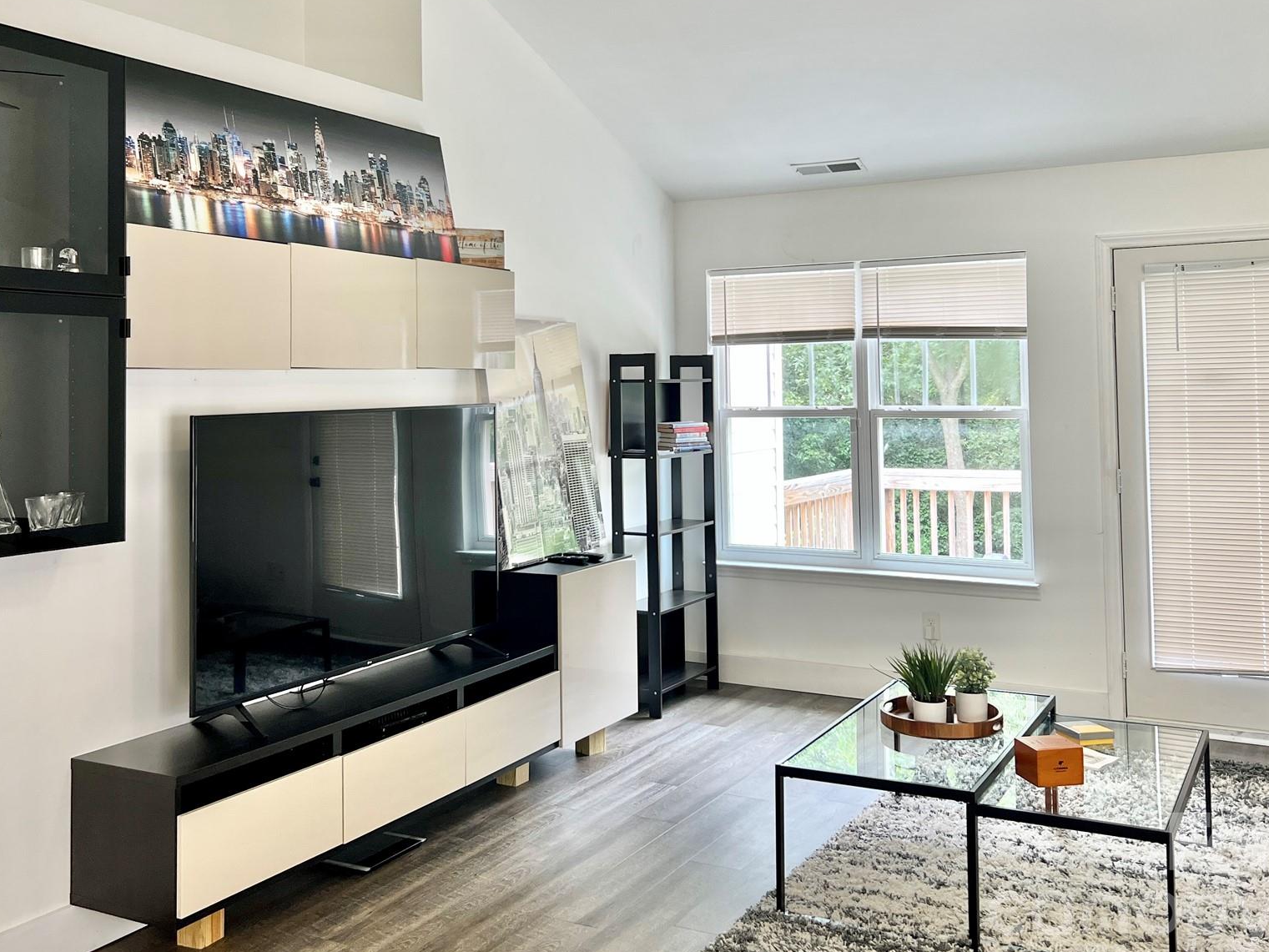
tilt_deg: +1.5
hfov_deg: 52.6
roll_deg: +0.7
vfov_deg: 40.3
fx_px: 1283
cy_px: 335
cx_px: 636
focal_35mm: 35
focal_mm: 5.7
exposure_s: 1/120
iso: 80
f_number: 1.5
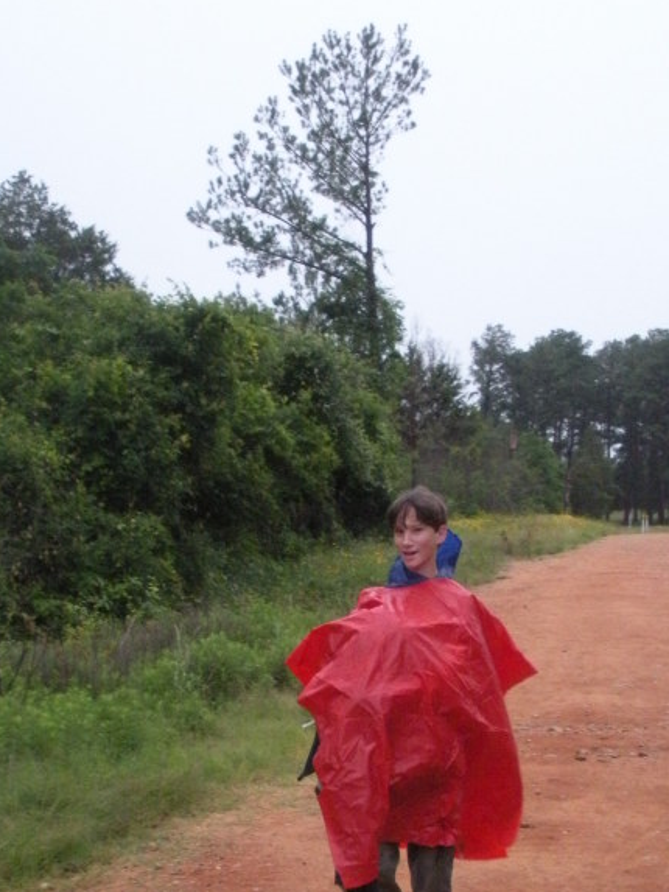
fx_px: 1726
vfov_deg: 28.2
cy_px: 747
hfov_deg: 21.9
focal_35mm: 67
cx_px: 308
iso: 400
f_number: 3.5
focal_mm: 6.3
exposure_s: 1/53.6
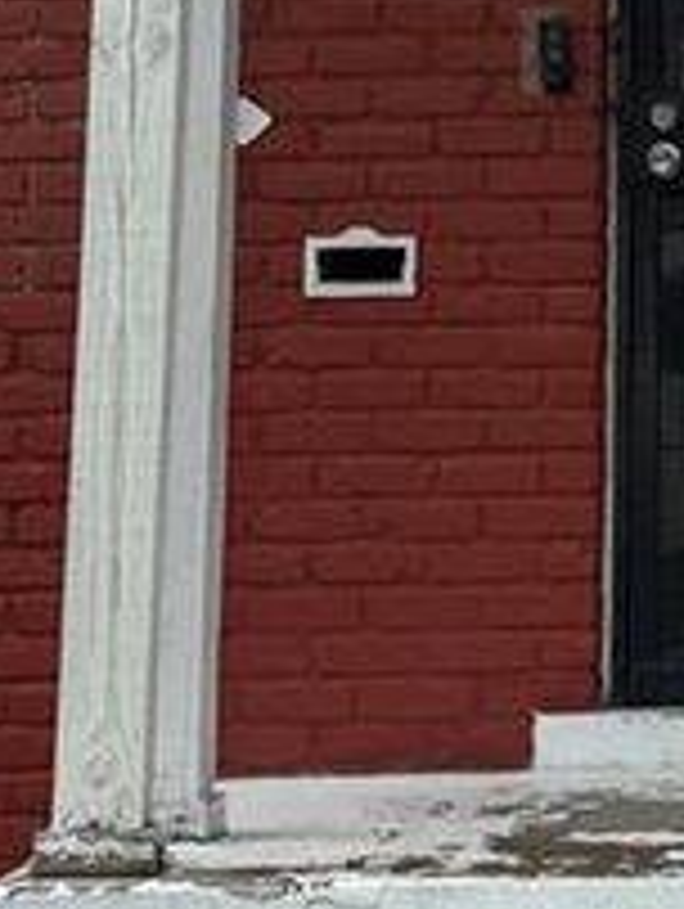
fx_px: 4259
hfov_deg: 9.0
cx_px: 909
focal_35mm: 162
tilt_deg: +12.7
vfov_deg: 11.5
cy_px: -628
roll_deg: +1.3
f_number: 1.78
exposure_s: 1/3425
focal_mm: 6.76
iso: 100
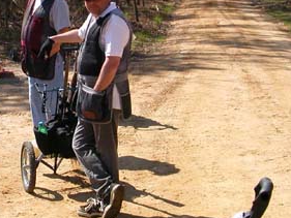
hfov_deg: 20.9
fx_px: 782
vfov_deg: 15.9
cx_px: 69
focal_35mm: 93
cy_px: 67
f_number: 3.4
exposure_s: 1/682
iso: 100
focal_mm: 8.9
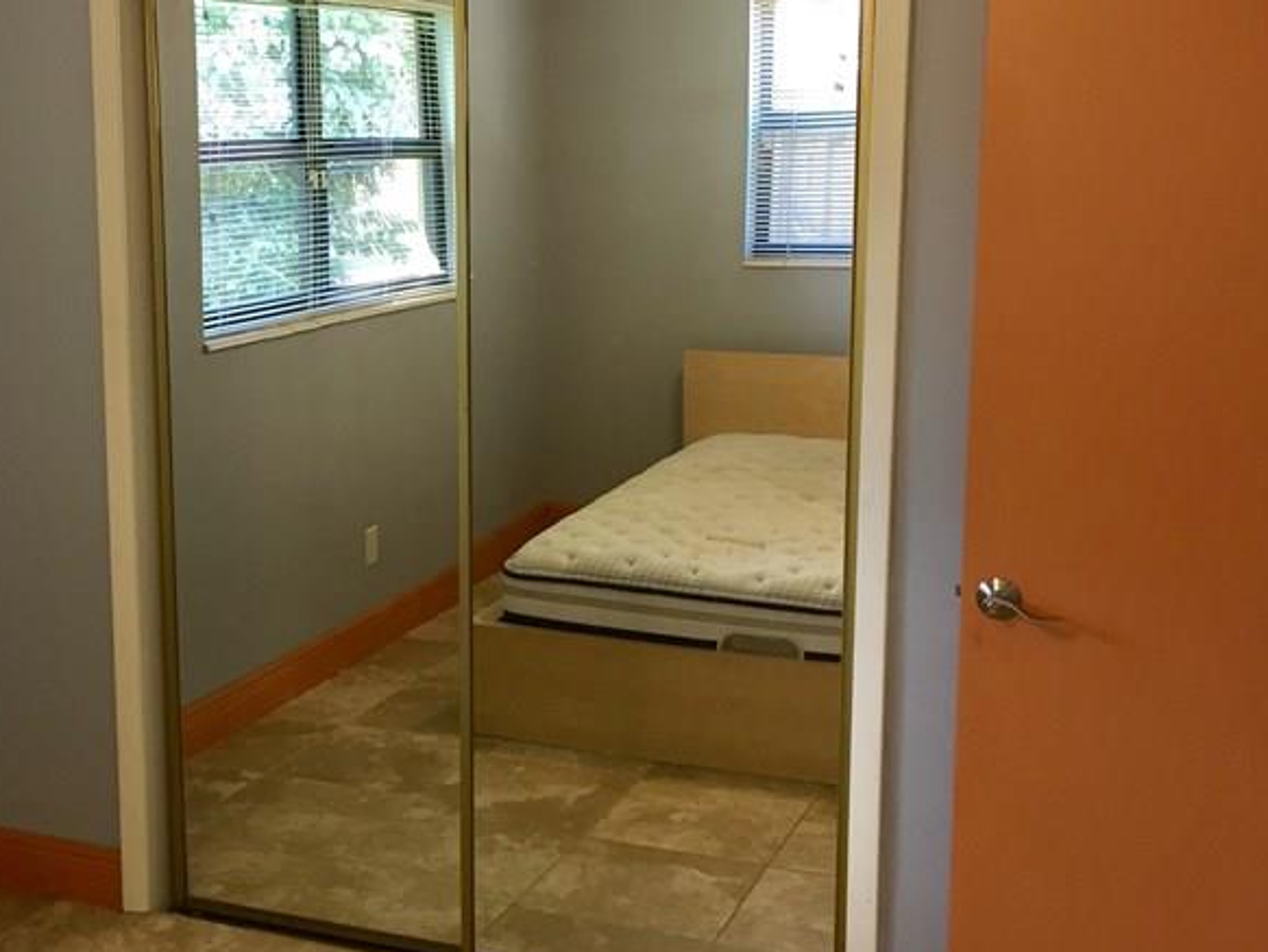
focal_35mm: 51
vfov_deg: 28.6
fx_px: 1869
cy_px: 453
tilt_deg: -10.4
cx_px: 368
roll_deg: -0.1
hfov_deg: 36.9
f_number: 2.2
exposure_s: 1/30
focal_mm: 4.15
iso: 80
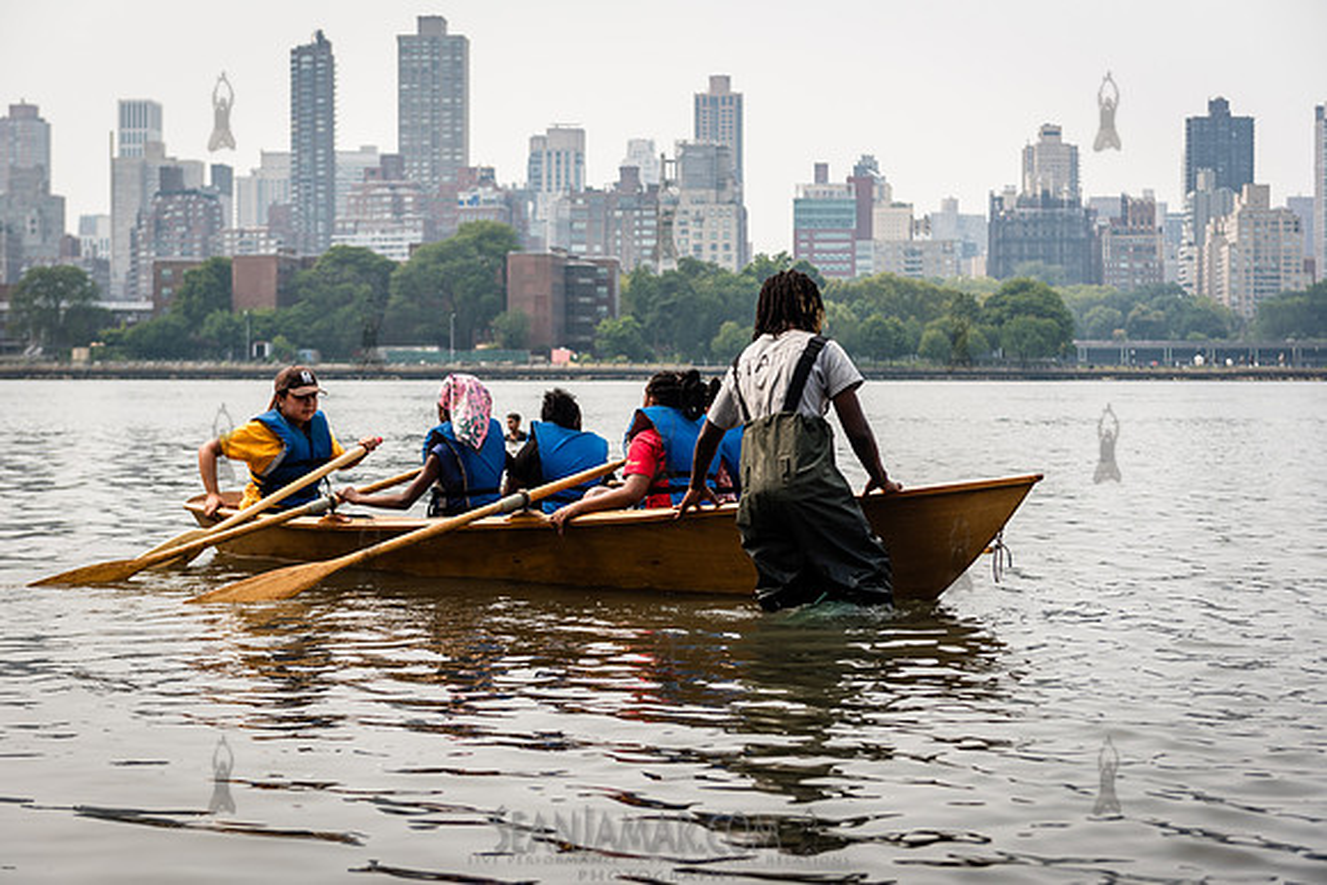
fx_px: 2581
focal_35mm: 70
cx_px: 664
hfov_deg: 28.8
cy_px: 442
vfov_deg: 19.5
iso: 200
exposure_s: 1/1250
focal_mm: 70
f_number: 4
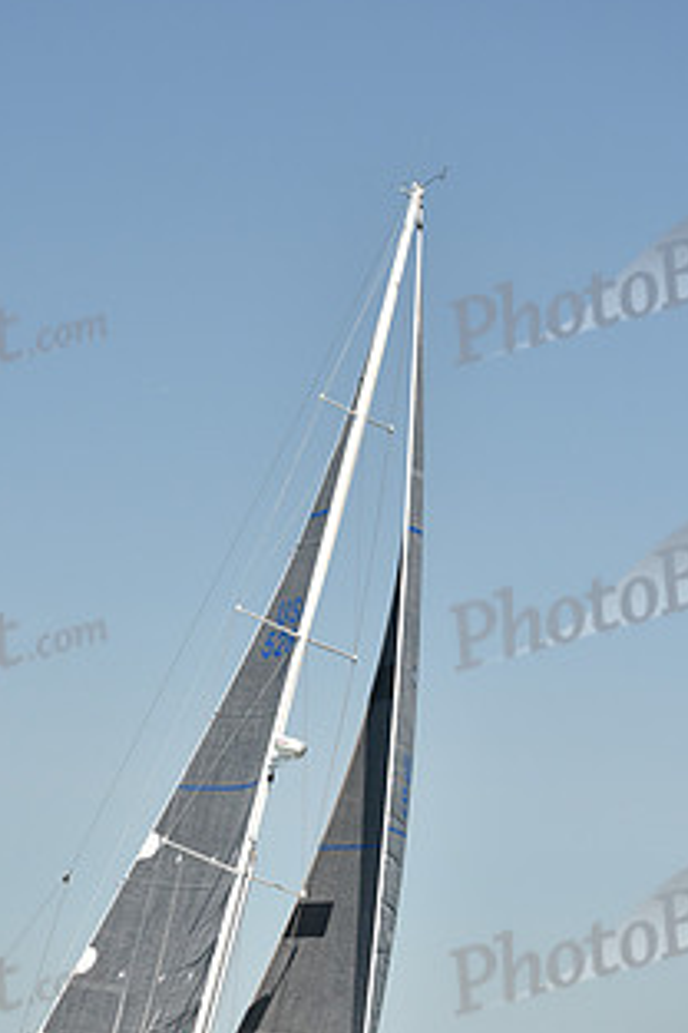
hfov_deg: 7.5
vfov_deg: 11.3
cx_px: 280
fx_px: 5217
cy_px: 805
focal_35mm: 182
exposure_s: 1/800
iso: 250
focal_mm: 98
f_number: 4
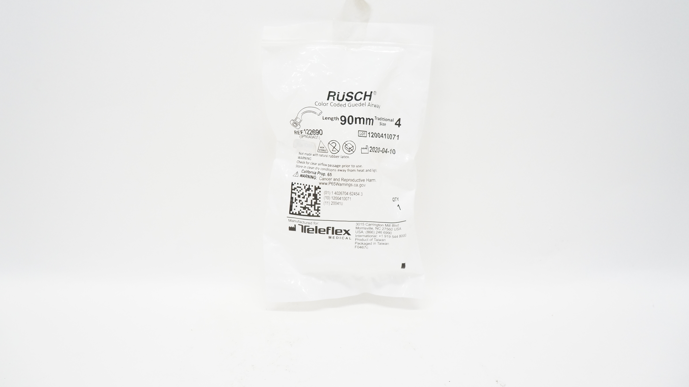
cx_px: 341
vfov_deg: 40.1
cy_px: 161
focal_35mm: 29
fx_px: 530
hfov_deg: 66.1
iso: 1600
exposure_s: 1/160
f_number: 6.3
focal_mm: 18
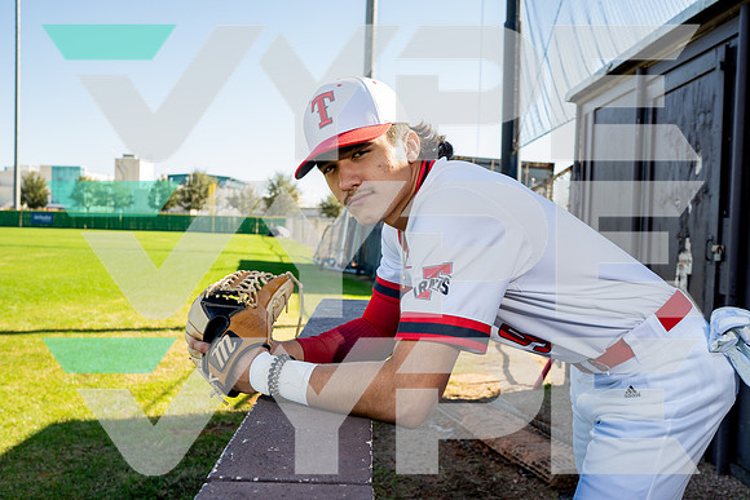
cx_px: 375
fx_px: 729
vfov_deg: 37.9
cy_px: 250
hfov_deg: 54.4
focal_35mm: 35
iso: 200
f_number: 5.6
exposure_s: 1/250
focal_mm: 35
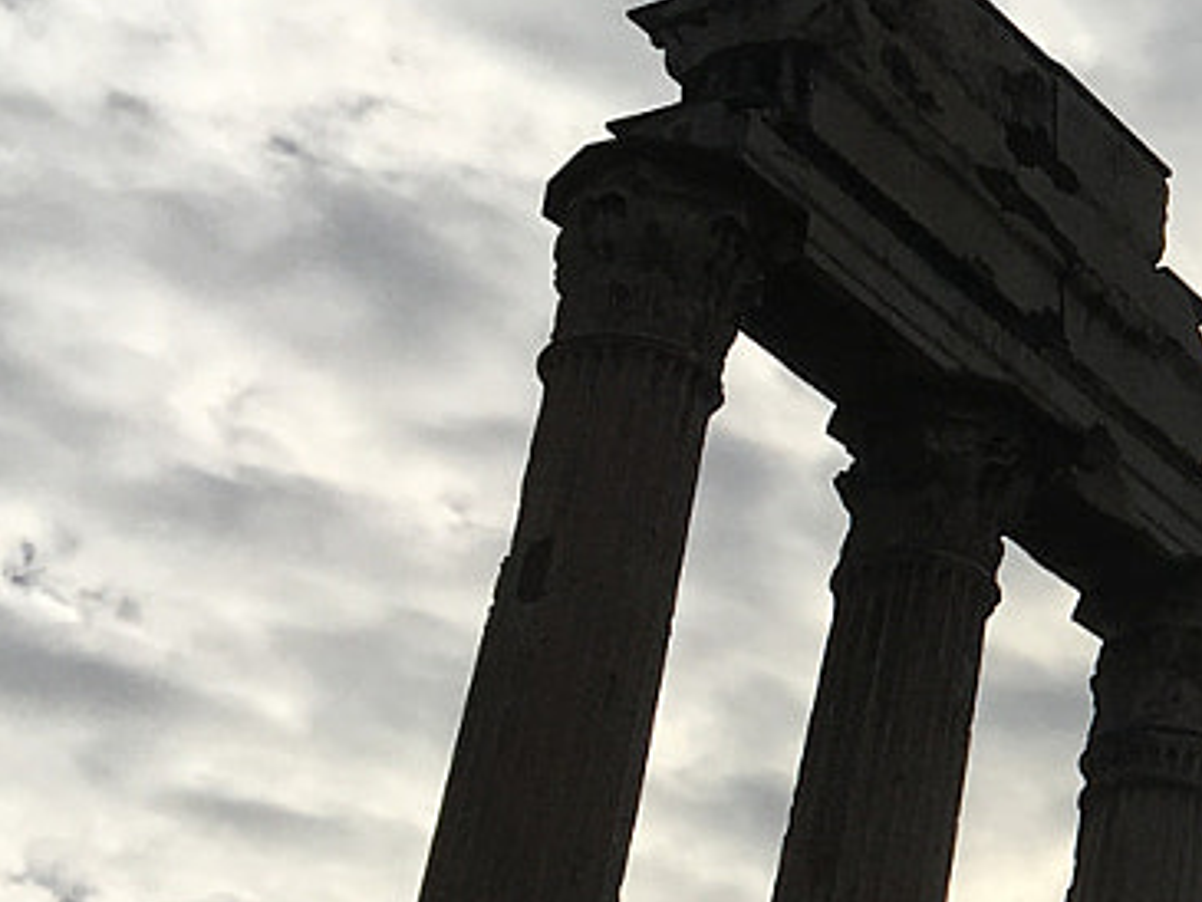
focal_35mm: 127
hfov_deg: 13.5
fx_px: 4411
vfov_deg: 11.7
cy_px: 438
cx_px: 2315
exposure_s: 1/7692
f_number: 2.2
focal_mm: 4.15
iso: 25
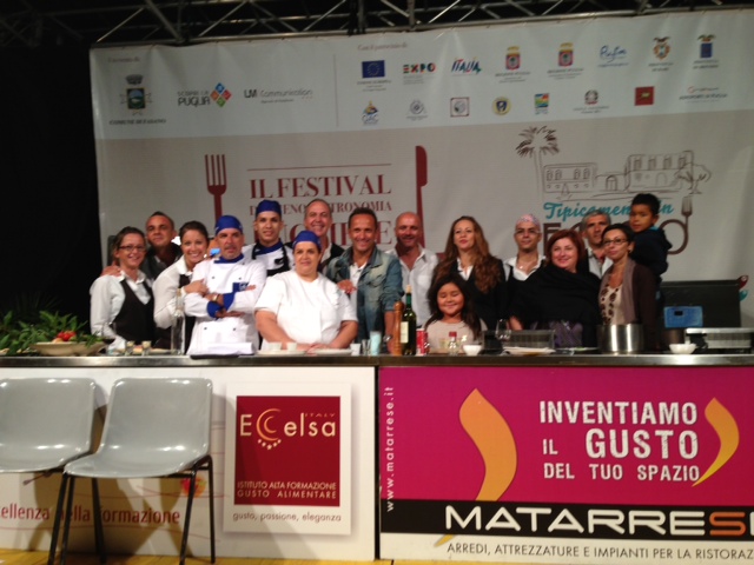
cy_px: 282
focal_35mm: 33
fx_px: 719
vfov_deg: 42.9
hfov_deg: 55.4
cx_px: 377
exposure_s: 1/30
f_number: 2.4
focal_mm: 4.13
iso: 50
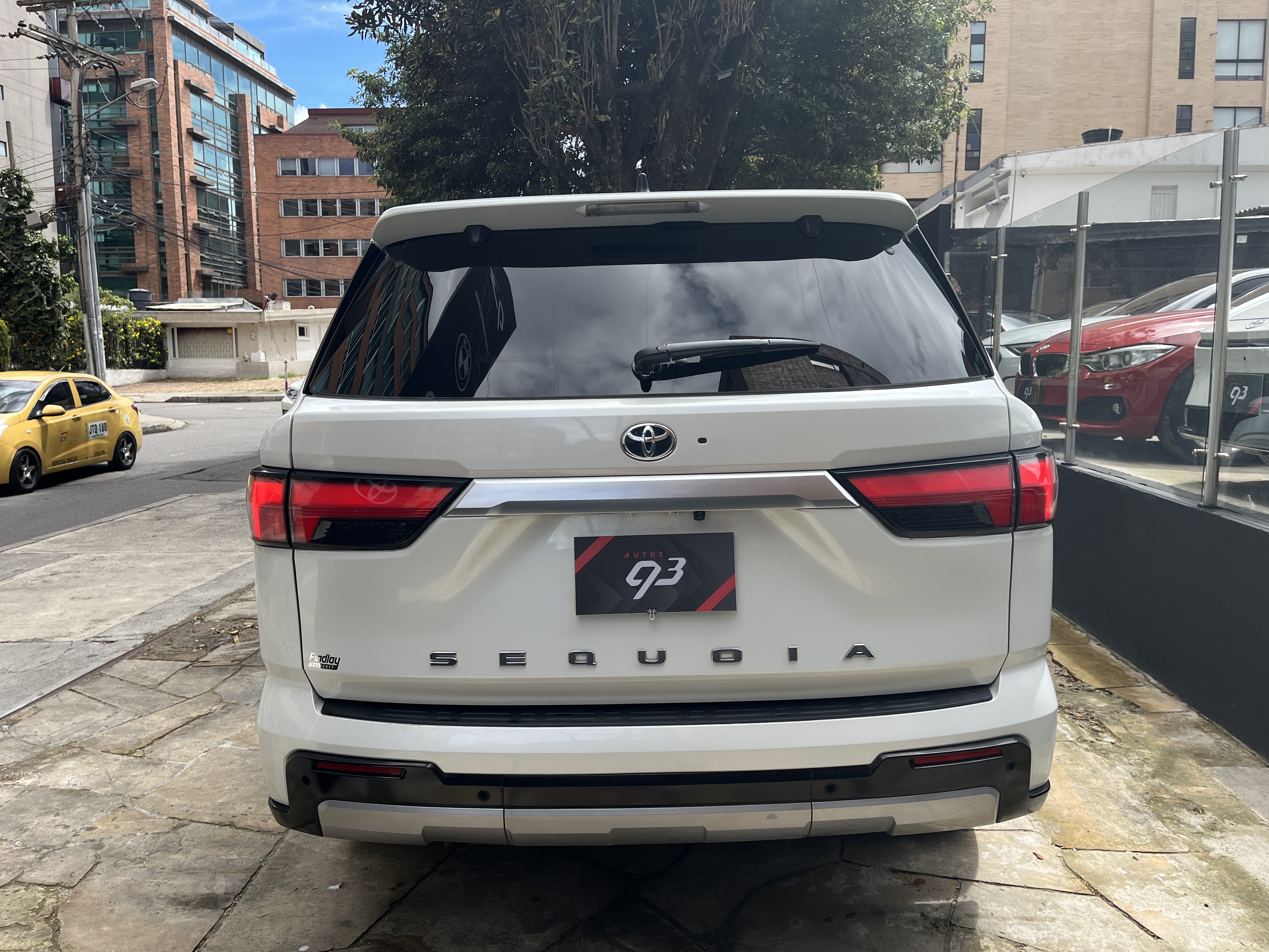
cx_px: 634
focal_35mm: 26
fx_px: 953
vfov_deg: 53.1
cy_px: 476
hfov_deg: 67.3
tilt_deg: -7.7
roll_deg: +0.3
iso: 50
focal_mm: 5.1
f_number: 1.6
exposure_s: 1/1558
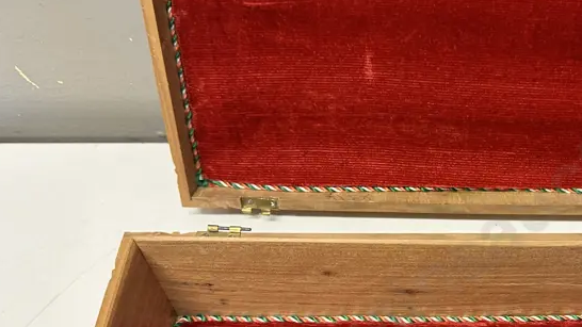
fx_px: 756
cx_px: 457
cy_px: 268
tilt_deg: -54.9
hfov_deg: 40.5
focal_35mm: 49
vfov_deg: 24.0
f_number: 1.78
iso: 125
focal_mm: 6.86
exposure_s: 1/50
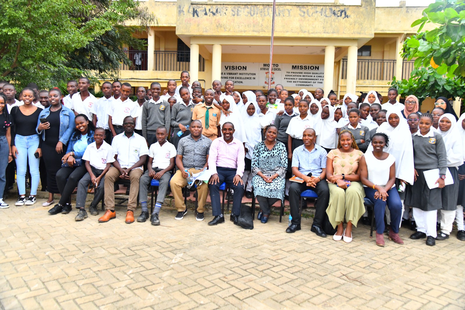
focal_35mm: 30
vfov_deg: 43.6
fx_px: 387
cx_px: 232
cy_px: 155
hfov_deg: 61.9
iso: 1000
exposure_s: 1/320
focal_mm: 30
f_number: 4.5
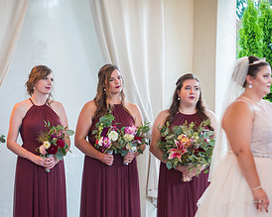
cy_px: 179
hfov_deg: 13.8
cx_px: 84
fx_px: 1119
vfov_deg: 11.1
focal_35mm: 139
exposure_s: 1/45
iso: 1100
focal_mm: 70
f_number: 2.8
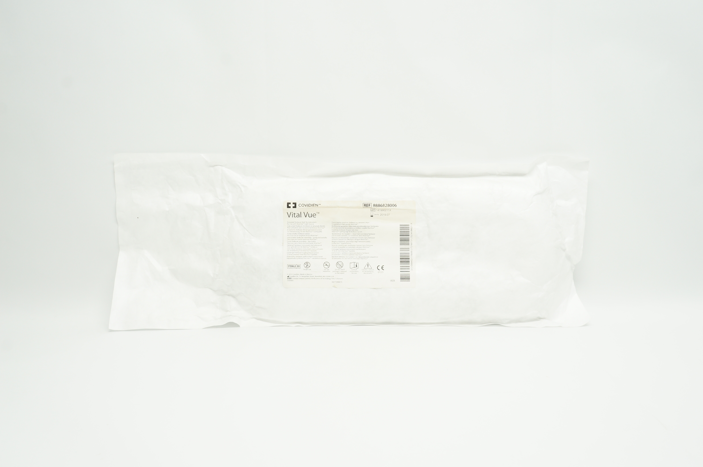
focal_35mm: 33
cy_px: 234
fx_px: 644
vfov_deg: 39.9
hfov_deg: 57.3
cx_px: 352
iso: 400
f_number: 9
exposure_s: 1/25
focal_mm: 22
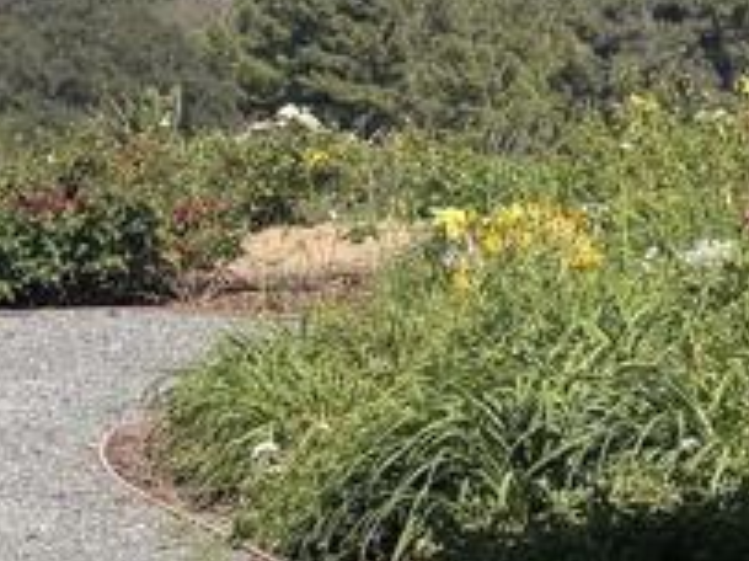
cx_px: 1118
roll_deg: -0.4
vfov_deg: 12.2
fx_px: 2617
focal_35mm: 121
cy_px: 92
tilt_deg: -1.3
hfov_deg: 15.1
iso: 80
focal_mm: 6.76
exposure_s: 1/4310
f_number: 1.78
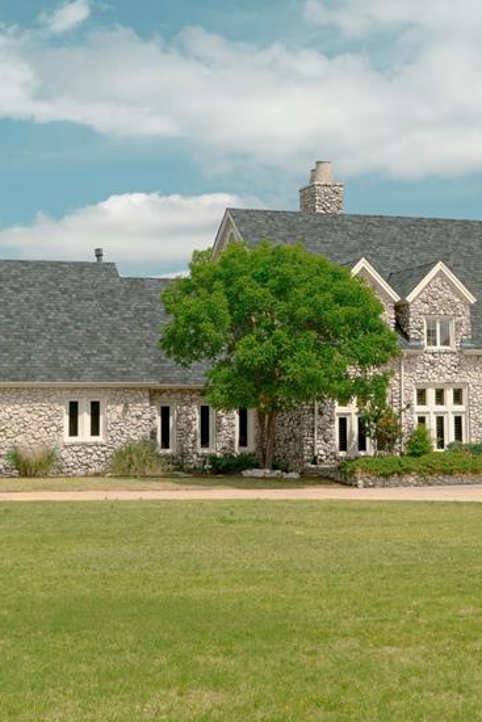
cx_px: 339
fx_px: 1345
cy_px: 278
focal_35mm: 67
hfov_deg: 20.2
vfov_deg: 30.0
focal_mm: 24
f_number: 9
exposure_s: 1/125
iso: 100
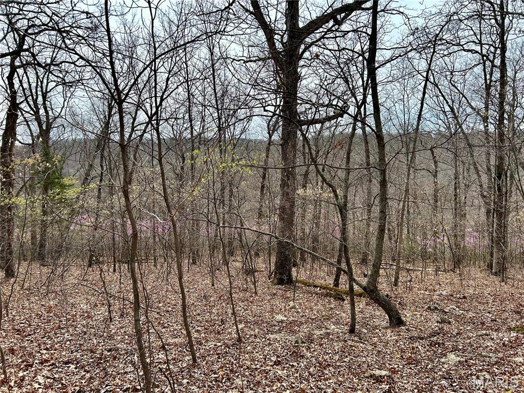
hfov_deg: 67.3
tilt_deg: -6.5
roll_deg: +0.3
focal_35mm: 26
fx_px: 394
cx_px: 262
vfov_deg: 53.1
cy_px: 196
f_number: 1.5
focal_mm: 5.7
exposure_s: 1/2762
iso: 50
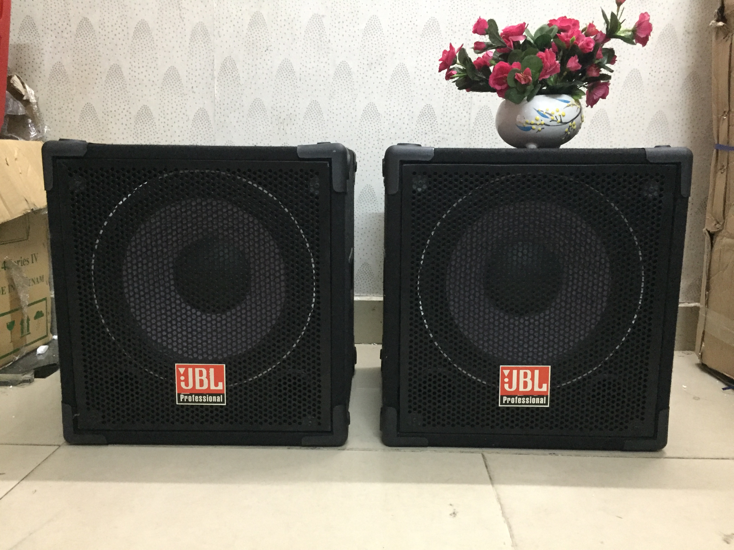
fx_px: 615
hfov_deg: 61.7
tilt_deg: -8.9
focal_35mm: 29
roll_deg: -1.5
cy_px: 275
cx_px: 367
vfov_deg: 48.2
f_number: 2.2
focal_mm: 4.15
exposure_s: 1/17
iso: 400
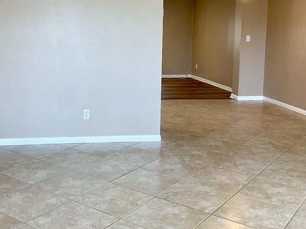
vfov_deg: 31.9
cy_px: 71
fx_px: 398
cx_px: 112
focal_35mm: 45
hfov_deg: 41.7
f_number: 1.8
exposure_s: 1/120
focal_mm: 3
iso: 64
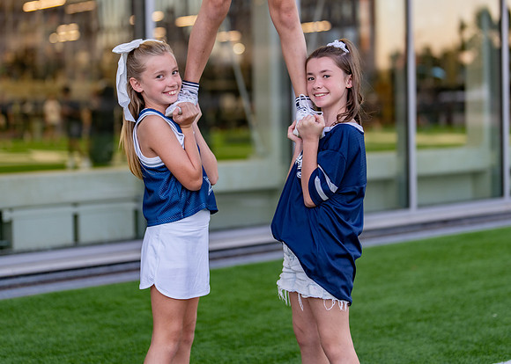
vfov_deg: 20.3
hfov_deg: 28.3
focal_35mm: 70
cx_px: 256
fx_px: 1015
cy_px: 121
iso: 125
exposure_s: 1/320
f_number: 1.2
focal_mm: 50
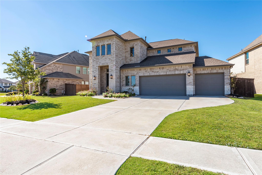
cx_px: 131
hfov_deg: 93.3
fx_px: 124
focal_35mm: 17
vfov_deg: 70.5
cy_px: 88
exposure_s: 1/160
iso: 100
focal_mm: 17
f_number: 9
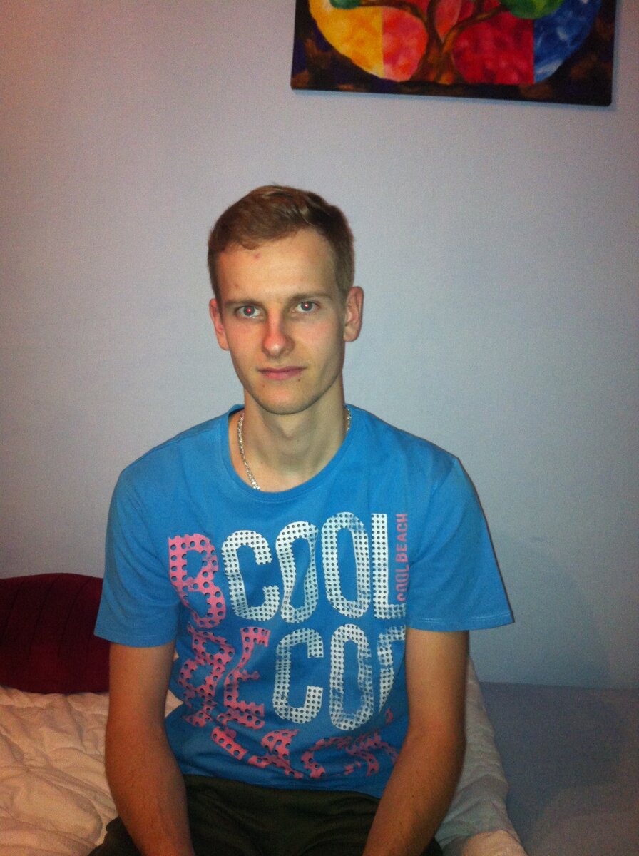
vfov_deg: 52.7
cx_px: 320
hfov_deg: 40.6
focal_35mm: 35
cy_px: 428
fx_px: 864
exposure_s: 1/15
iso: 200
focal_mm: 3.85
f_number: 2.8
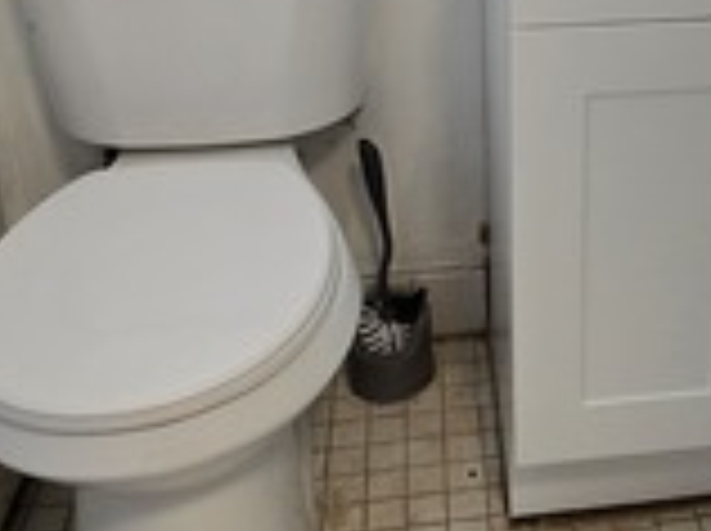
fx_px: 1128
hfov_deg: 33.4
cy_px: -22
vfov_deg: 25.0
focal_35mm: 55
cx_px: 623
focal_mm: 1.7
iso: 64
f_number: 2.2
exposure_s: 1/60
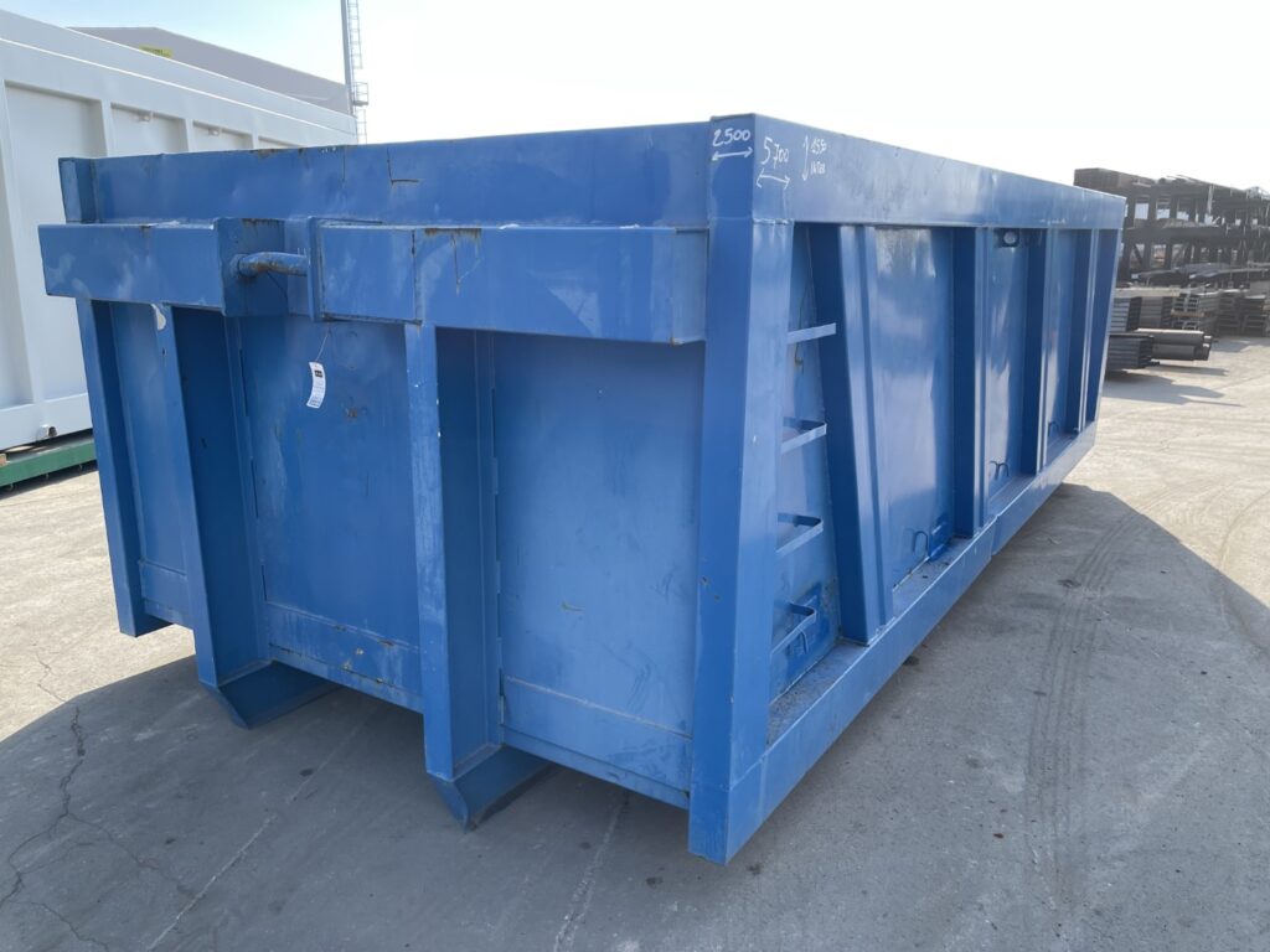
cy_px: 476
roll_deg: -0.1
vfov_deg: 53.1
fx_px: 954
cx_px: 635
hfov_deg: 67.3
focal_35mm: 26
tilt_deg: -12.2
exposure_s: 1/1078
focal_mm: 5.1
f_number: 1.6
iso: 32
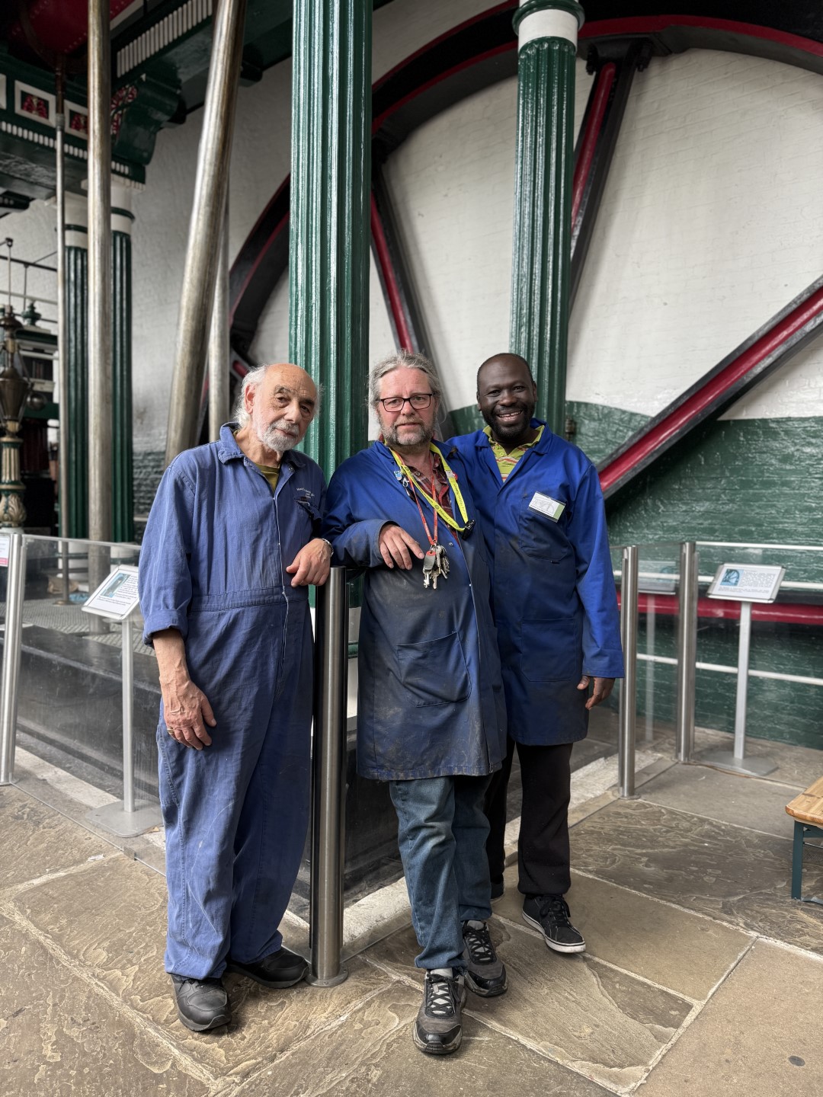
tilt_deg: -3.2
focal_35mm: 24
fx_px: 761
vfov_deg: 71.6
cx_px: 412
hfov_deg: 56.8
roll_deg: -1.4
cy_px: 548
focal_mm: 6.76
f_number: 1.78
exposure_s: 1/121
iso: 80
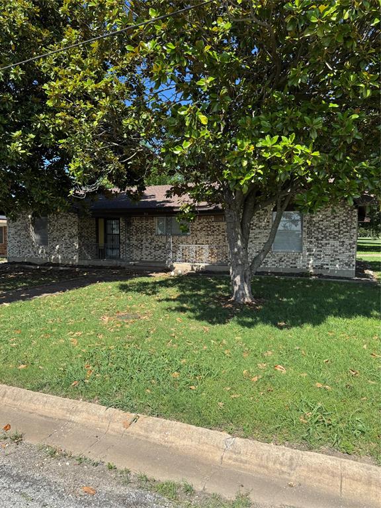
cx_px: 190
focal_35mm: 24
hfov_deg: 56.8
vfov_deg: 71.6
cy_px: 254
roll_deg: -0.2
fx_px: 352
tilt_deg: -2.4
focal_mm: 6.76
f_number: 1.78
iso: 80
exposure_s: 1/2331
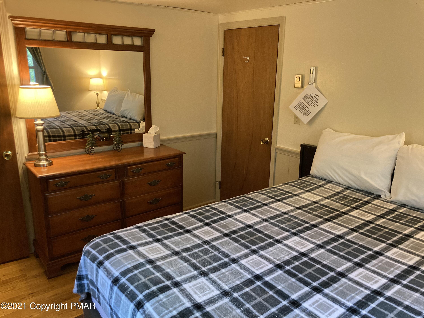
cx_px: 212
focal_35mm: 28
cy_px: 159
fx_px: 343
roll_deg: -0.6
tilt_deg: -14.3
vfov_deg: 49.7
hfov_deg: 63.4
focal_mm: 3.99
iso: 320
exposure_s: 1/44
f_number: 1.8
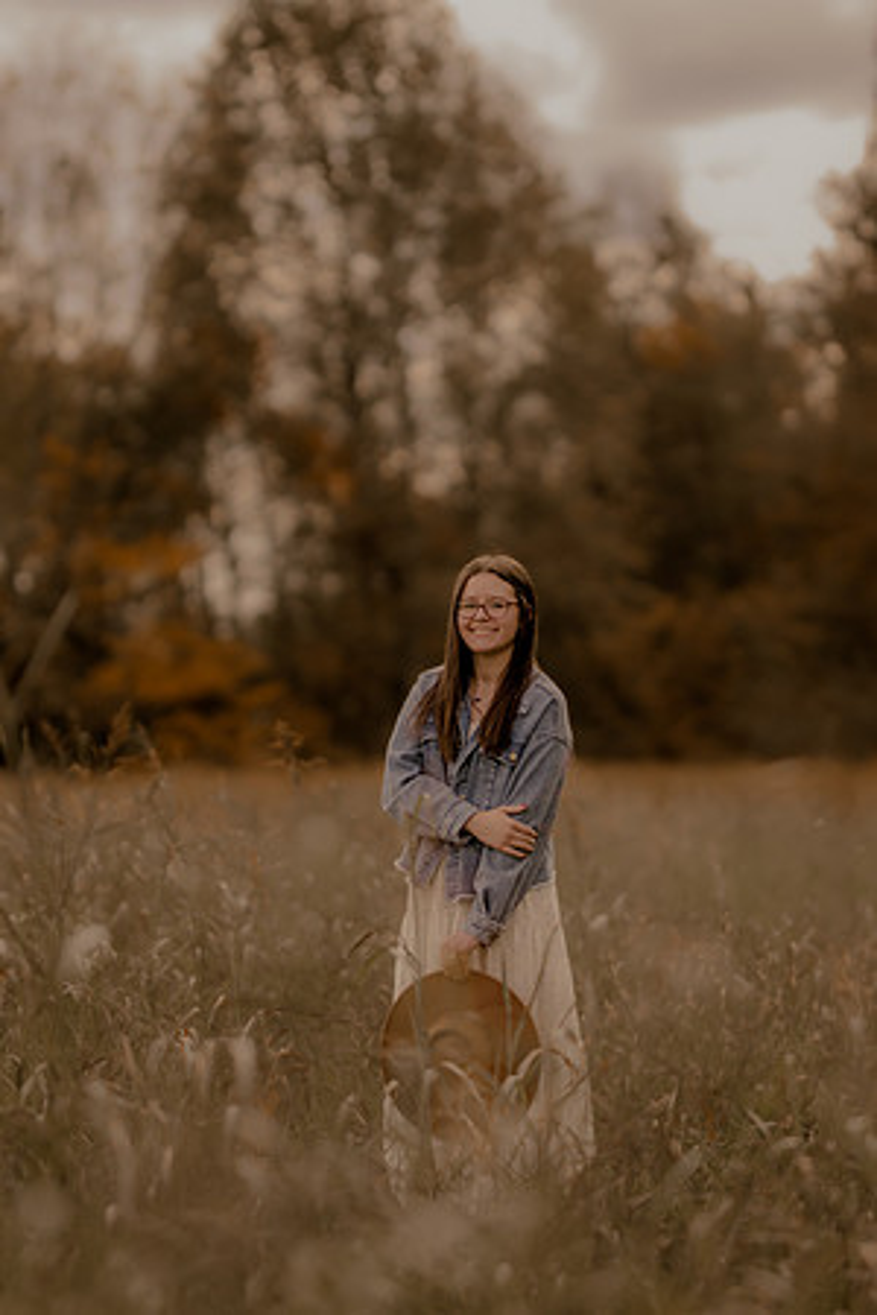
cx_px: 438
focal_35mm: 127
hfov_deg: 10.8
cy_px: 658
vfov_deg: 16.1
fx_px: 4640
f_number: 1.4
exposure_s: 1/3200
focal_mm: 85
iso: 200
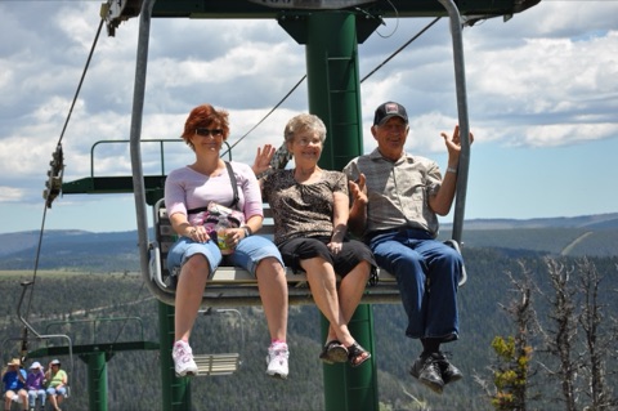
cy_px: 206
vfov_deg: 14.7
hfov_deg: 21.9
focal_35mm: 93
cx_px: 309
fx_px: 1595
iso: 200
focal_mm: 62
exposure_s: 1/800
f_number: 7.1
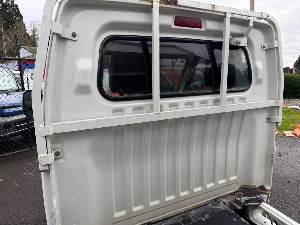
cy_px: 112
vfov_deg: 56.8
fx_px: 208
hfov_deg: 71.6
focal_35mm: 24
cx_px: 150
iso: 80
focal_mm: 6.76
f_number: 1.78
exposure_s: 1/780
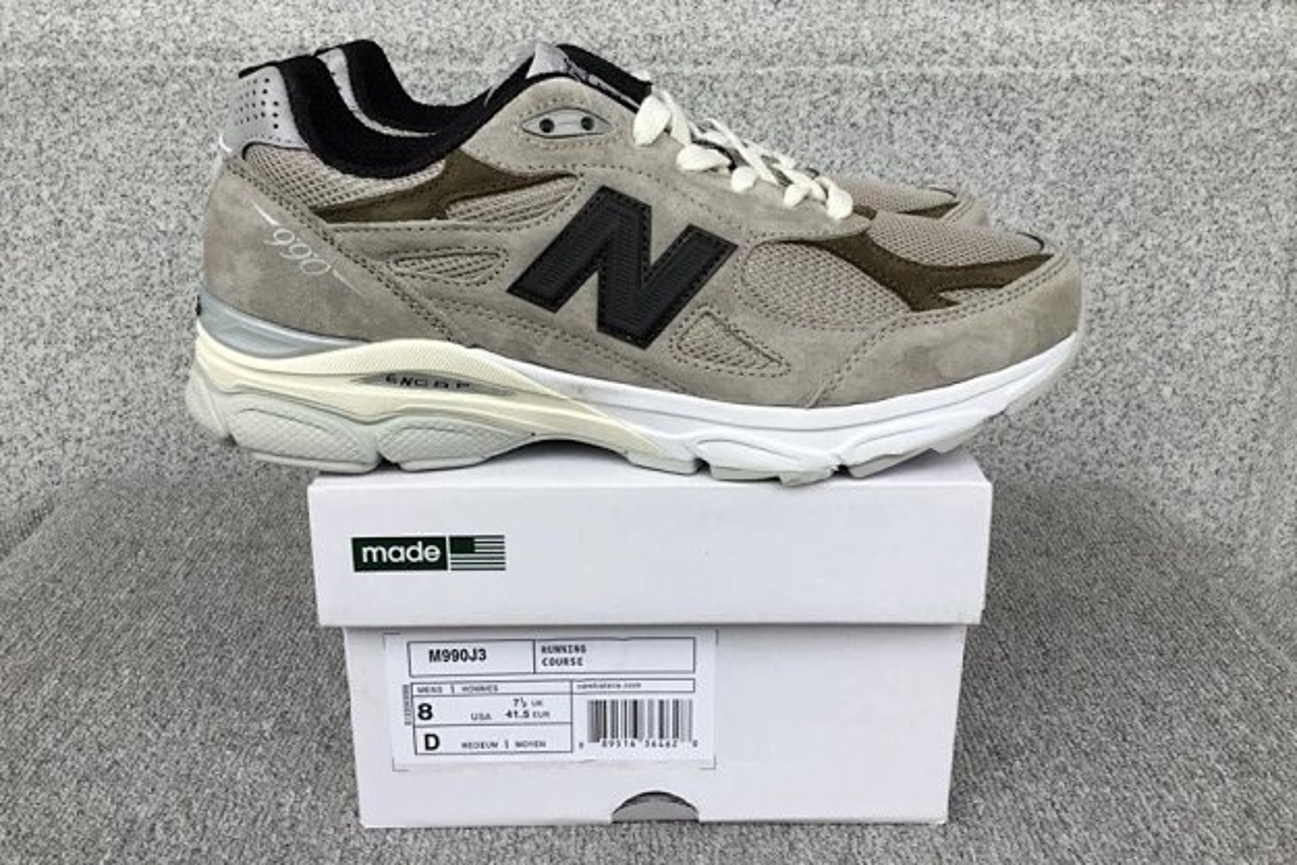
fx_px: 1189
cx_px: 641
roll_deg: +0.1
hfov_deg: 57.2
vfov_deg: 40.0
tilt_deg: -20.0
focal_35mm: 33
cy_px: 427
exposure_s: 1/123
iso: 25
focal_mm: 3.3
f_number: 2.4
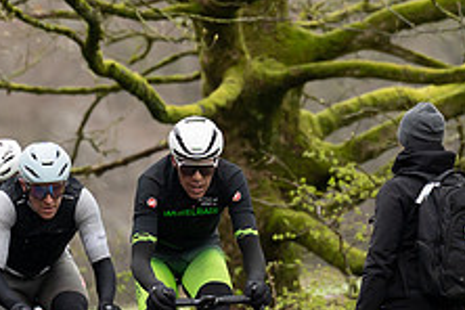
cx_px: 278
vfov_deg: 1.5
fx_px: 11999
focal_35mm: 929
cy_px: 225
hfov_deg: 2.2
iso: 1000
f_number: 3.5
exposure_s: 1/1000
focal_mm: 200
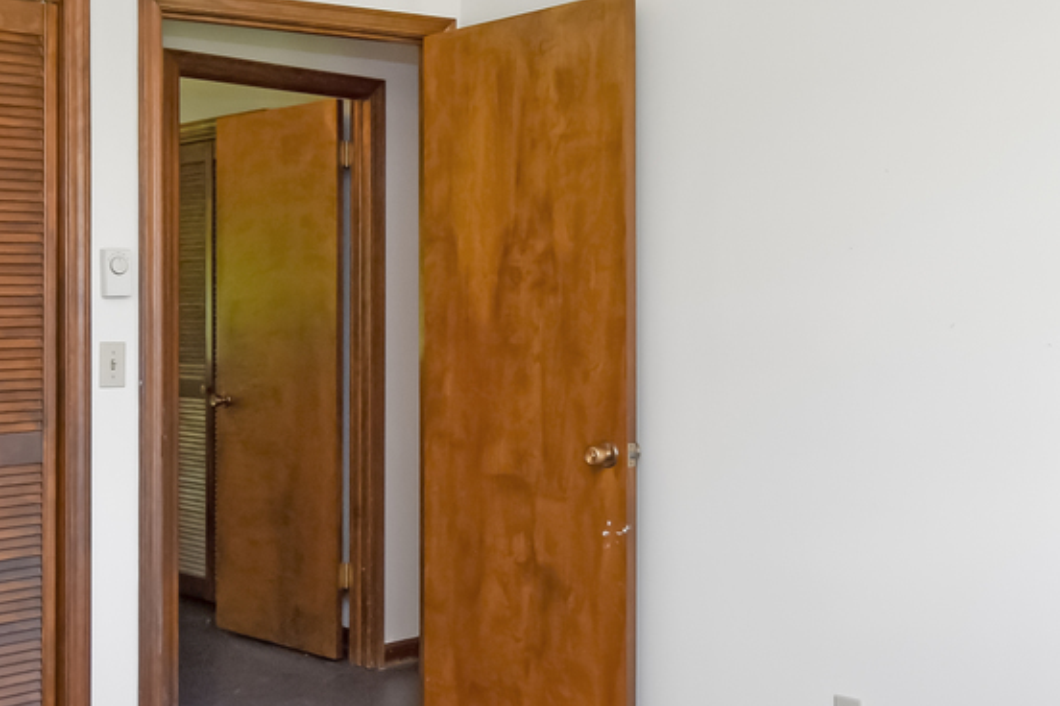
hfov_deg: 44.5
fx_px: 1295
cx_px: 545
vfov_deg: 30.5
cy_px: 405
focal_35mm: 44
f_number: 4
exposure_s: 1/60
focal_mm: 10
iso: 360
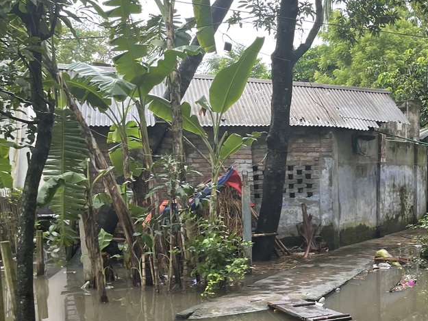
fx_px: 631
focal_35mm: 51
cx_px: 408
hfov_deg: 34.7
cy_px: 244
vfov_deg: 28.1
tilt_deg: -5.9
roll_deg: -0.3
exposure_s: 1/121
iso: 50
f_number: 1.6
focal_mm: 4.2
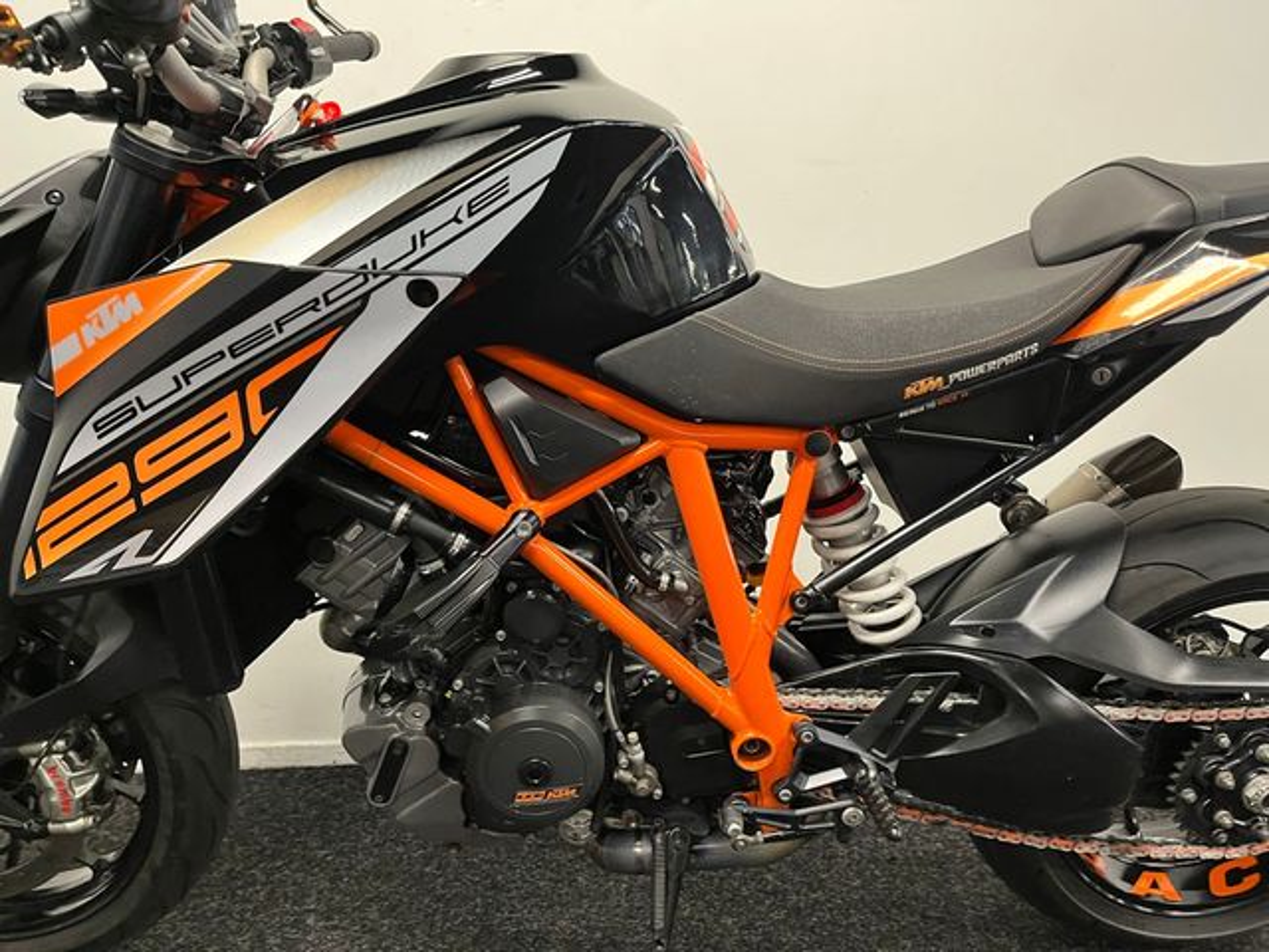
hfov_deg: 67.3
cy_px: 476
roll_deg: -2.0
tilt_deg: -9.9
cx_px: 634
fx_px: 953
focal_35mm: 26
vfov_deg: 53.1
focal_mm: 5.1
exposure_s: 1/50
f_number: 1.6
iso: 250
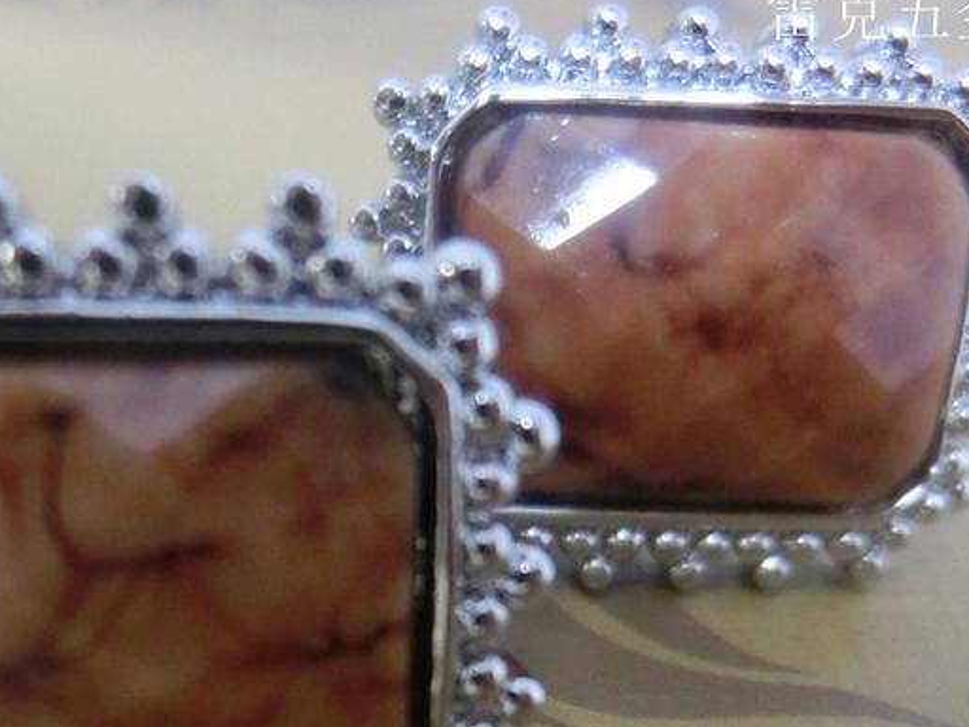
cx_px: 316
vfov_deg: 28.5
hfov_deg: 39.2
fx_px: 1344
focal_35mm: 48
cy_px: 714
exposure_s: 1/25
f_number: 3
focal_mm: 4.24
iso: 800
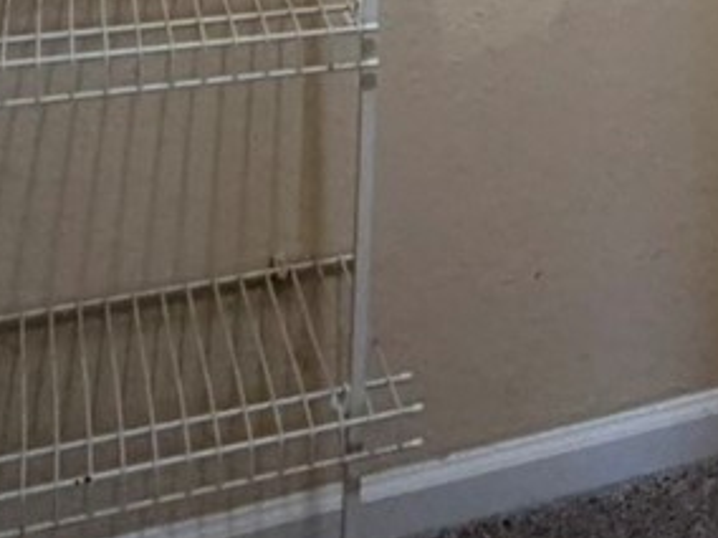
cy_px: -374
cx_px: 771
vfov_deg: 16.3
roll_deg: +0.2
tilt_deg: -5.0
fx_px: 1639
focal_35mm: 79
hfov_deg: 23.3
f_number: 2.2
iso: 320
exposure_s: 1/60
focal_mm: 2.22
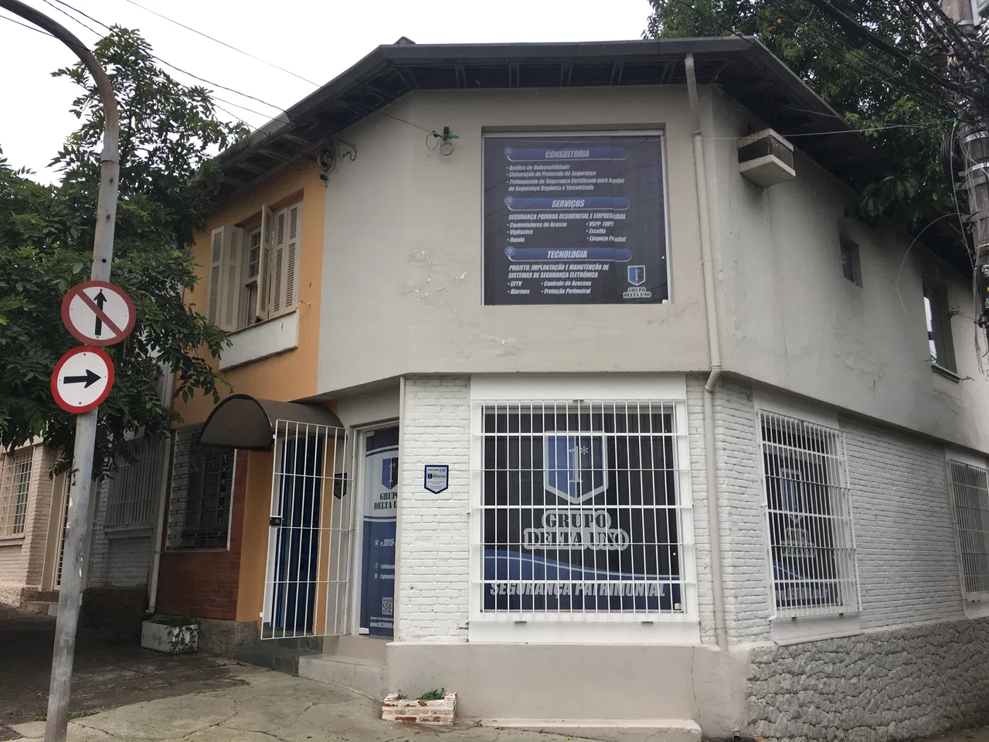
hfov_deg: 61.7
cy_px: 371
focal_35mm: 29
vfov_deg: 48.2
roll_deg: -1.1
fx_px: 829
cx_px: 494
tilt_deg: +16.7
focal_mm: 4.15
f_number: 2.2
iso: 25
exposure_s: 1/353
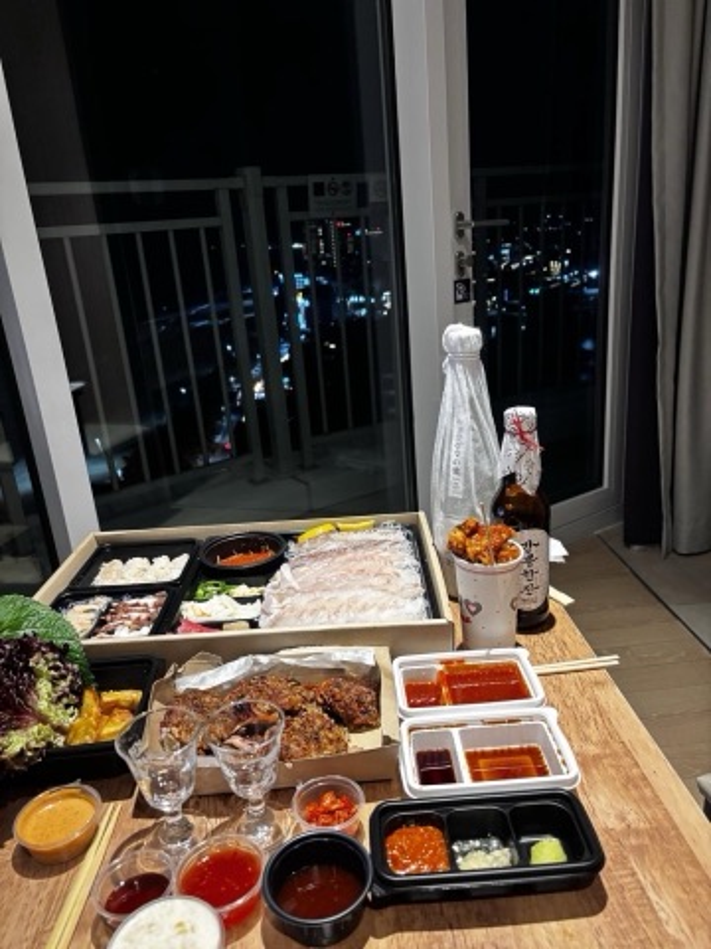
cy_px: 474
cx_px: 356
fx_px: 712
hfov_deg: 53.1
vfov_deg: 67.3
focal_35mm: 26
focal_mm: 5.96
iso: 320
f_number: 1.6
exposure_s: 1/60
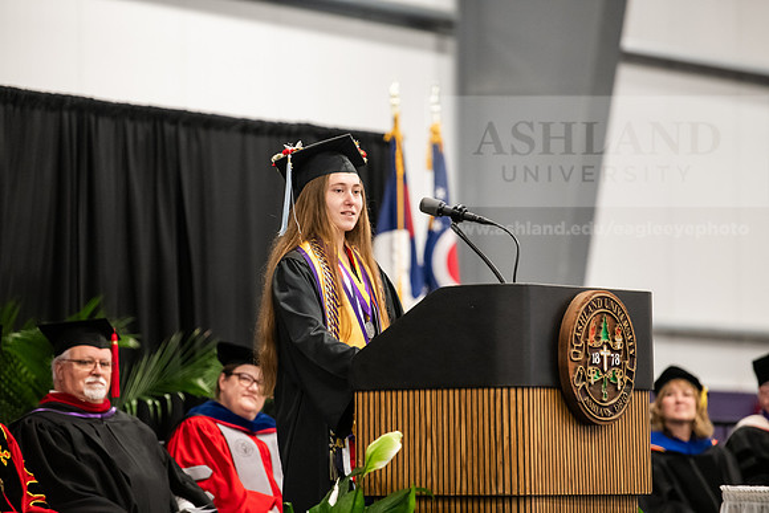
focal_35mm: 190
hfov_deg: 10.8
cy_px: 256
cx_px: 384
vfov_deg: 7.2
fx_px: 4059
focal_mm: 190
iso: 4000
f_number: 3.2
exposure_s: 1/200
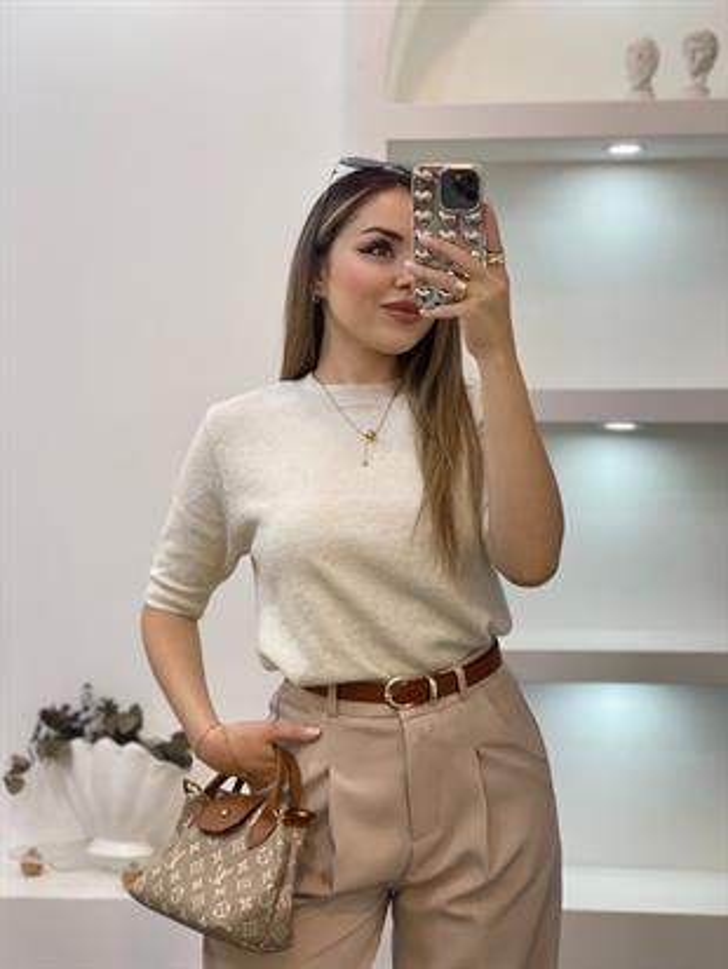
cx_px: 364
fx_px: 1457
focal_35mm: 52
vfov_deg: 36.8
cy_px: 484
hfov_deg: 28.0
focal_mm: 6
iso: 64
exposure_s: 1/100
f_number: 2
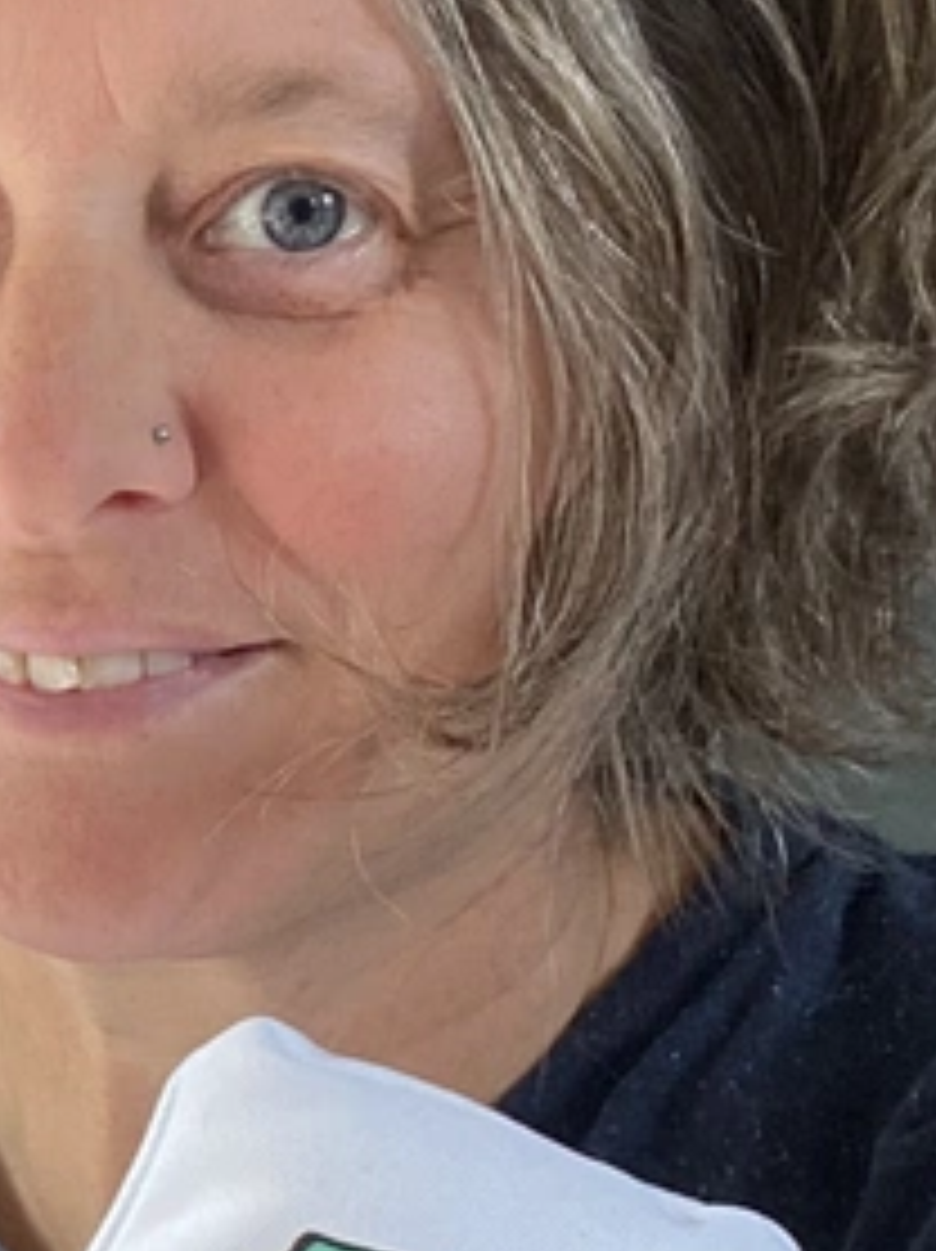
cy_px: 950
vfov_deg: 20.5
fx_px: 3430
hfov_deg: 14.6
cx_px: -436
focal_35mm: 95
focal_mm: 2.71
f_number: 2.2
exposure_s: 1/60
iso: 160
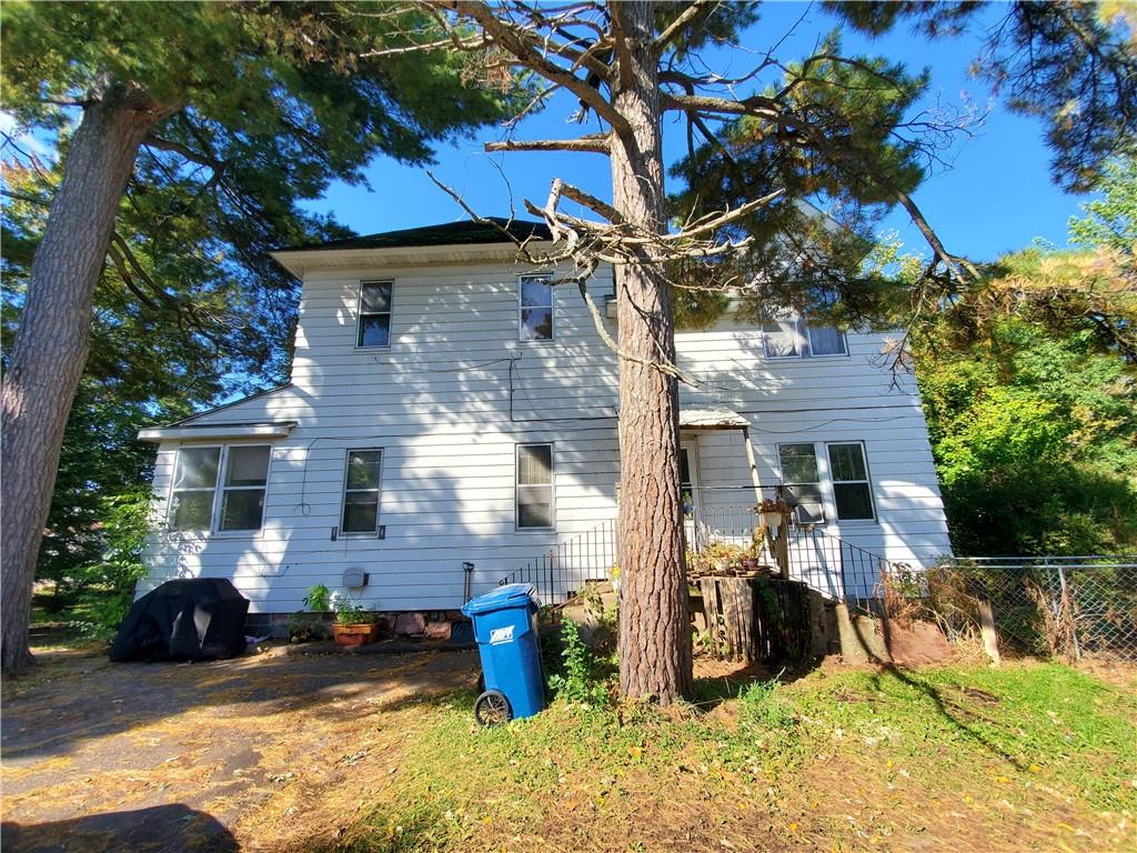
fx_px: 427
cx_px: 568
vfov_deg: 89.9
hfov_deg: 106.2
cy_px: 426
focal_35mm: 13
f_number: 2.2
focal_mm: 1.8
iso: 50
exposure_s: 1/503
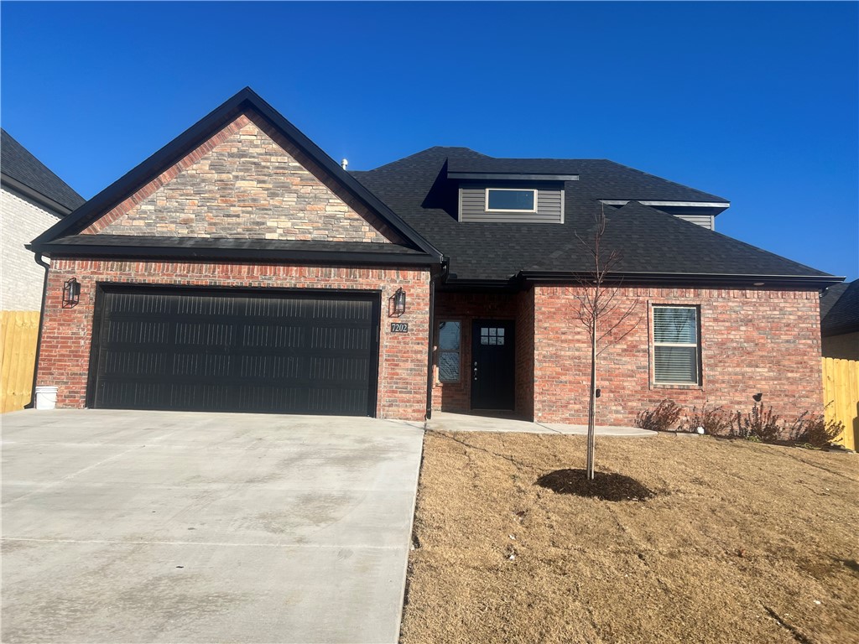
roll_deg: -1.3
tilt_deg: +6.5
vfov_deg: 53.1
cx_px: 430
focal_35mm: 26
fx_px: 645
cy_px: 322
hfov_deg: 67.3
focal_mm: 5.7
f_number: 1.5
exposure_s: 1/4831
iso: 50
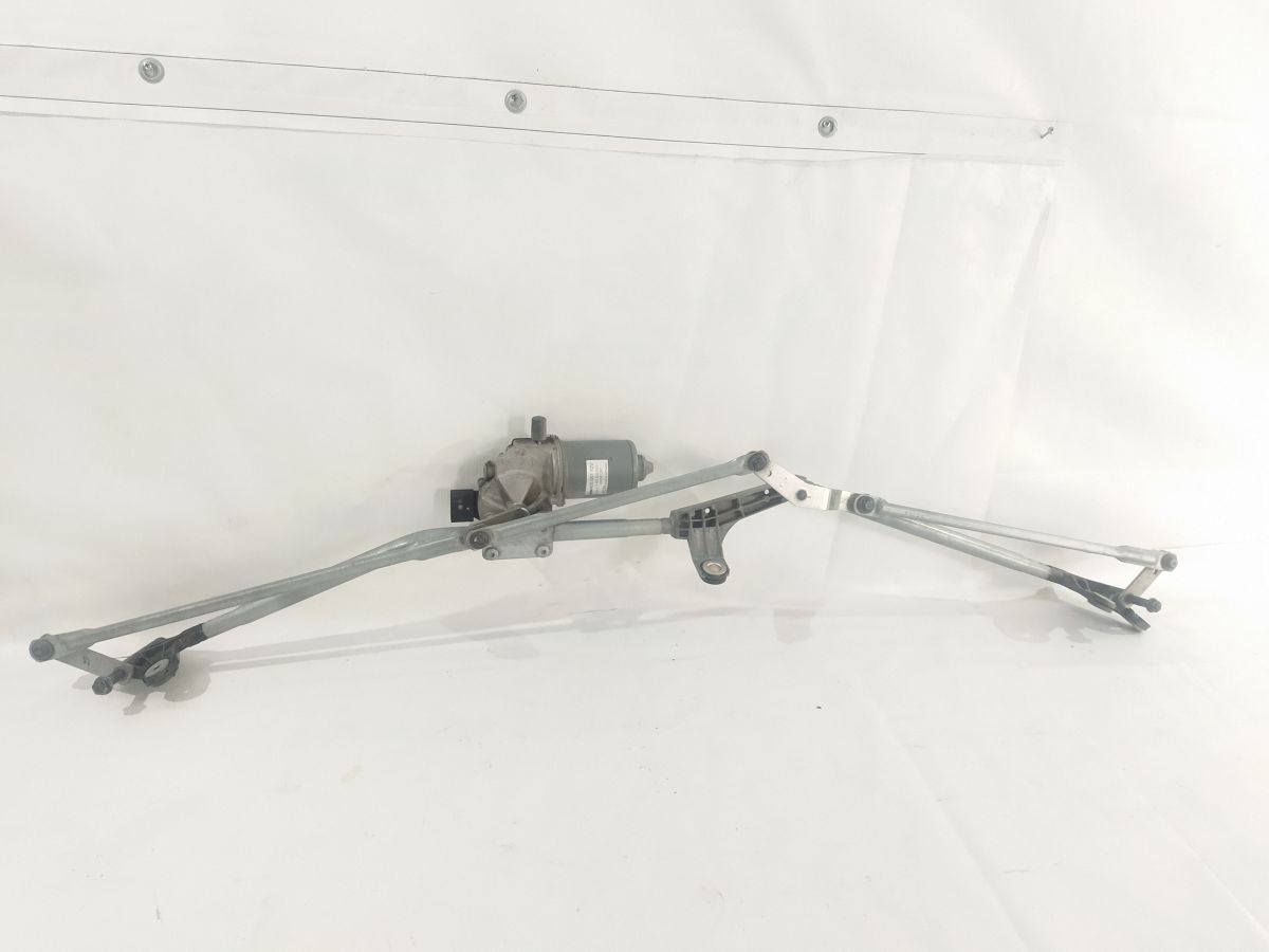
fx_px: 990
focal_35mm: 27
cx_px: 634
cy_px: 476
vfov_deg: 51.4
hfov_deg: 65.3
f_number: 1.79
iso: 216
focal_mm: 4.71
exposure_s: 1/50
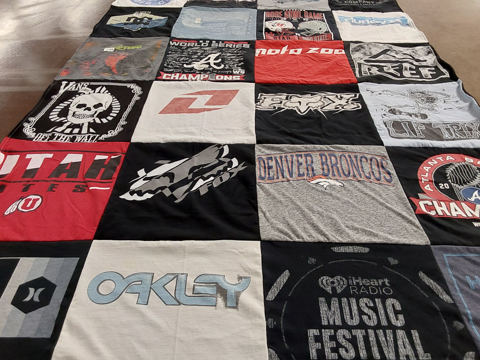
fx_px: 388
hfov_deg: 63.4
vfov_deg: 49.7
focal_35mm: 28
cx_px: 240
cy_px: 180
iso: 125
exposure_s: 1/60
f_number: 1.9
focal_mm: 2.91
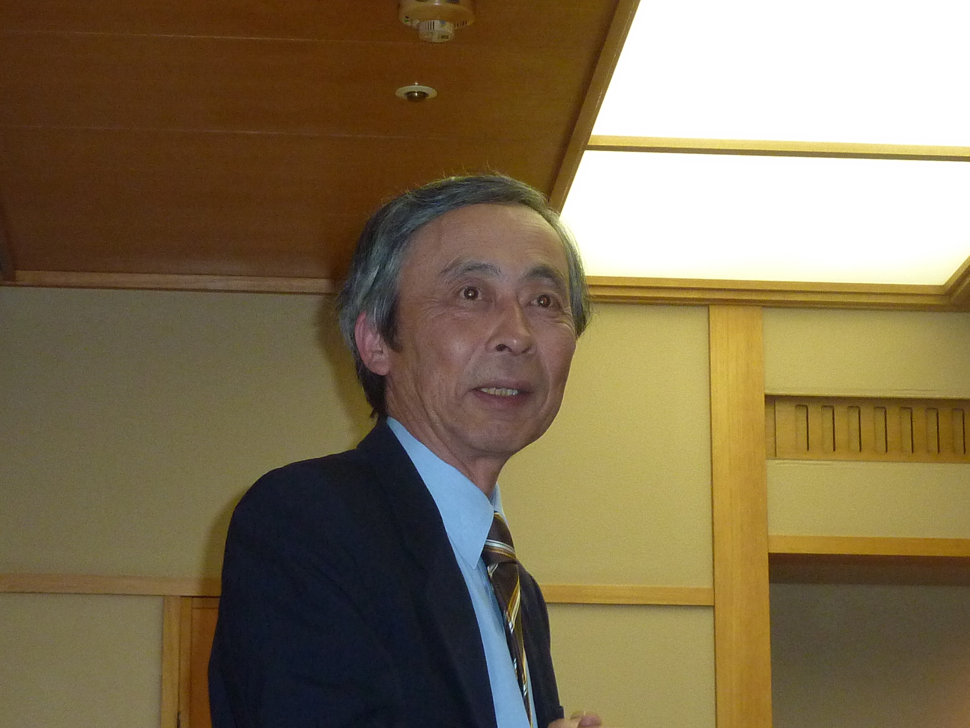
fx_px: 2970
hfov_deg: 18.5
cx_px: 485
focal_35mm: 106
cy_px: 364
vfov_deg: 14.0
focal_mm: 9.7
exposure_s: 1/30
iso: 320
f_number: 3.9
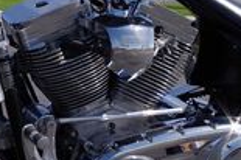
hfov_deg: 16.1
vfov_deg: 10.9
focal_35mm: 124
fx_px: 829
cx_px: -20
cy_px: 2
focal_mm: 20
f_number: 8
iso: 200
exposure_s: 1/400
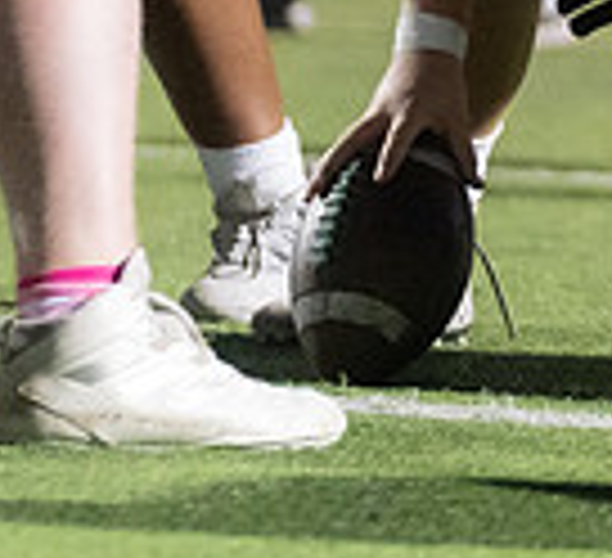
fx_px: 16690
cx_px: 770
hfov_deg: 2.1
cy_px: -293
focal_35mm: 872
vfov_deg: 1.9
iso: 6400
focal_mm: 159
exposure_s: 1/800
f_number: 2.8
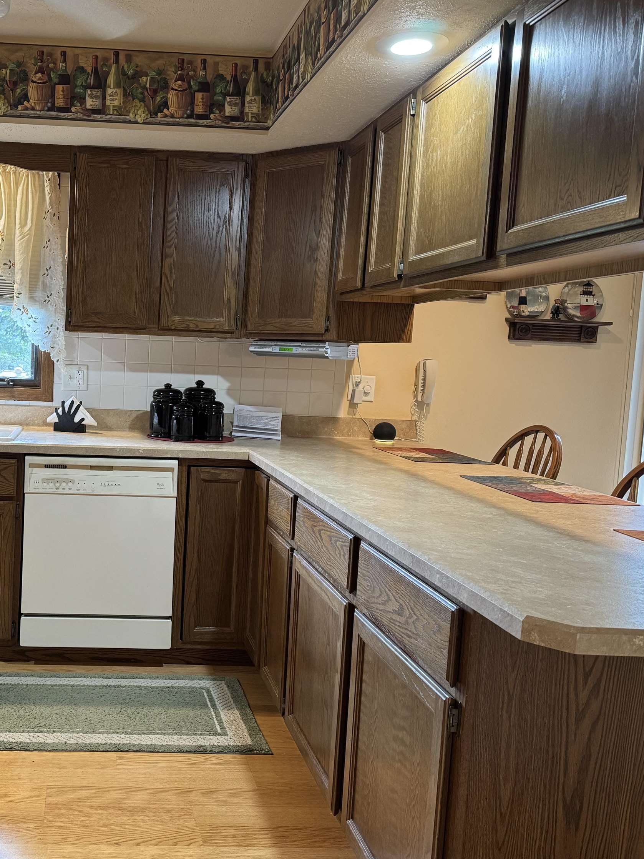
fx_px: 818
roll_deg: -2.6
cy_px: 423
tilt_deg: -5.1
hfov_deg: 41.0
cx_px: 123
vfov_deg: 55.3
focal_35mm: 33
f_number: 1.78
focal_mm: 6.76
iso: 250
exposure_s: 1/60
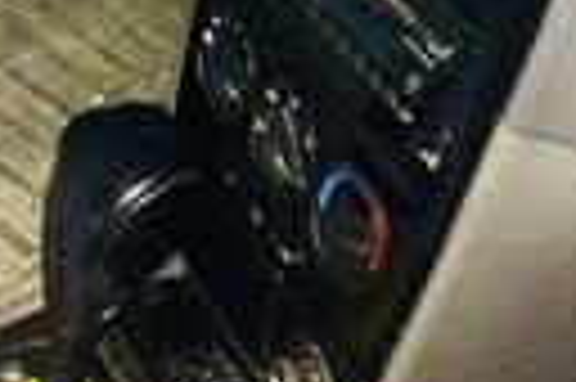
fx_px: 1870
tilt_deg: -36.3
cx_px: 292
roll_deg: -8.5
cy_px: -126
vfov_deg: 11.4
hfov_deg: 17.5
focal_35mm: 117
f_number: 2.2
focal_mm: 4.15
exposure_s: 1/17
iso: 200
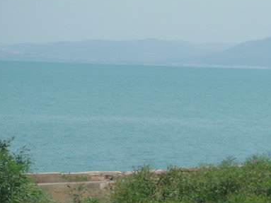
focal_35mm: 187
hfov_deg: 10.6
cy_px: 149
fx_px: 1464
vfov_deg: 7.9
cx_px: 178
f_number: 6
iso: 64
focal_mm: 20.1
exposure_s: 1/320
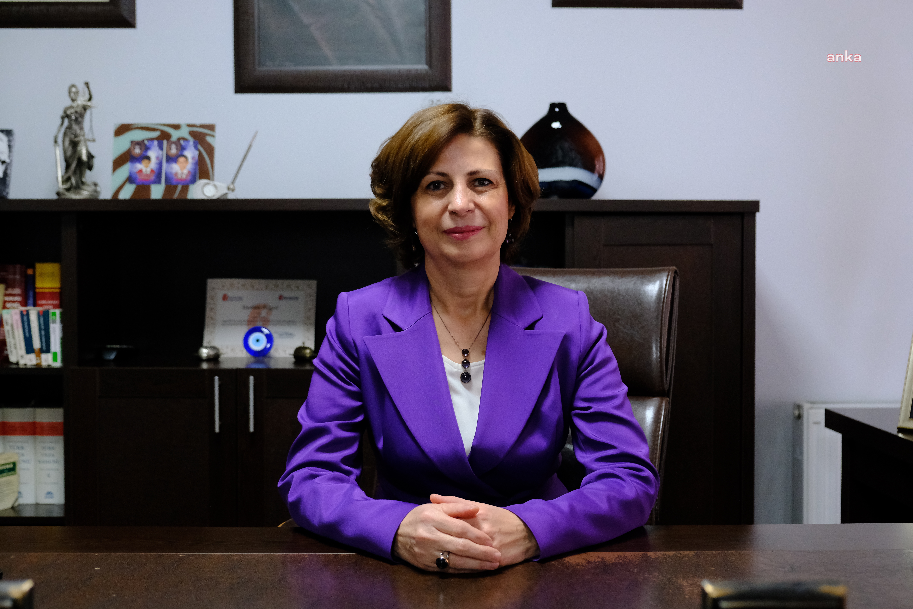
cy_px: 304
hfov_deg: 46.4
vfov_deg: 31.9
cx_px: 456
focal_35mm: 42
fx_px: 1065
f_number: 3.2
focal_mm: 27.7
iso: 3200
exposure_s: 1/100
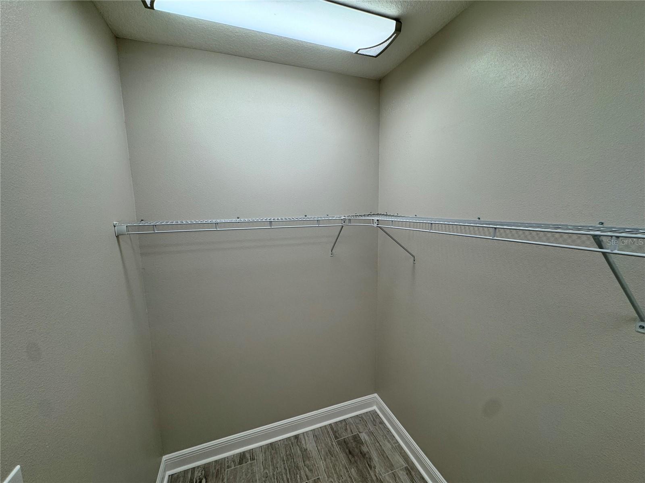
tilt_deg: -7.5
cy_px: 242
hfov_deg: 102.1
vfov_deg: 85.7
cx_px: 322
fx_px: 261
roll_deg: +0.0
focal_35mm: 14
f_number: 2.2
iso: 40
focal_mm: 2.22
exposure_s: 1/134
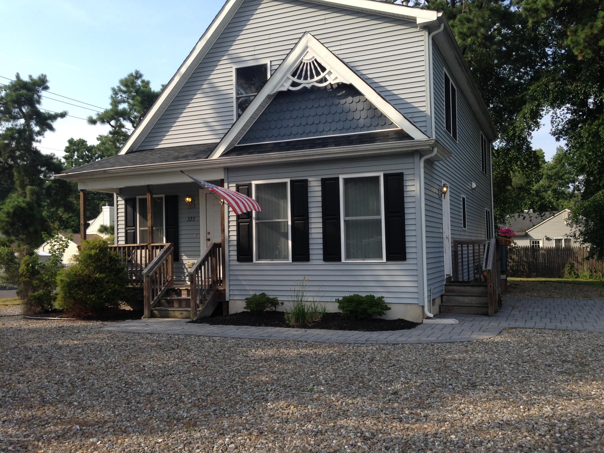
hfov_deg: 55.4
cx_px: 302
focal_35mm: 33
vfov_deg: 42.9
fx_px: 576
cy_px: 226
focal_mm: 4.12
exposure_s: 1/775
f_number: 2.4
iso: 50
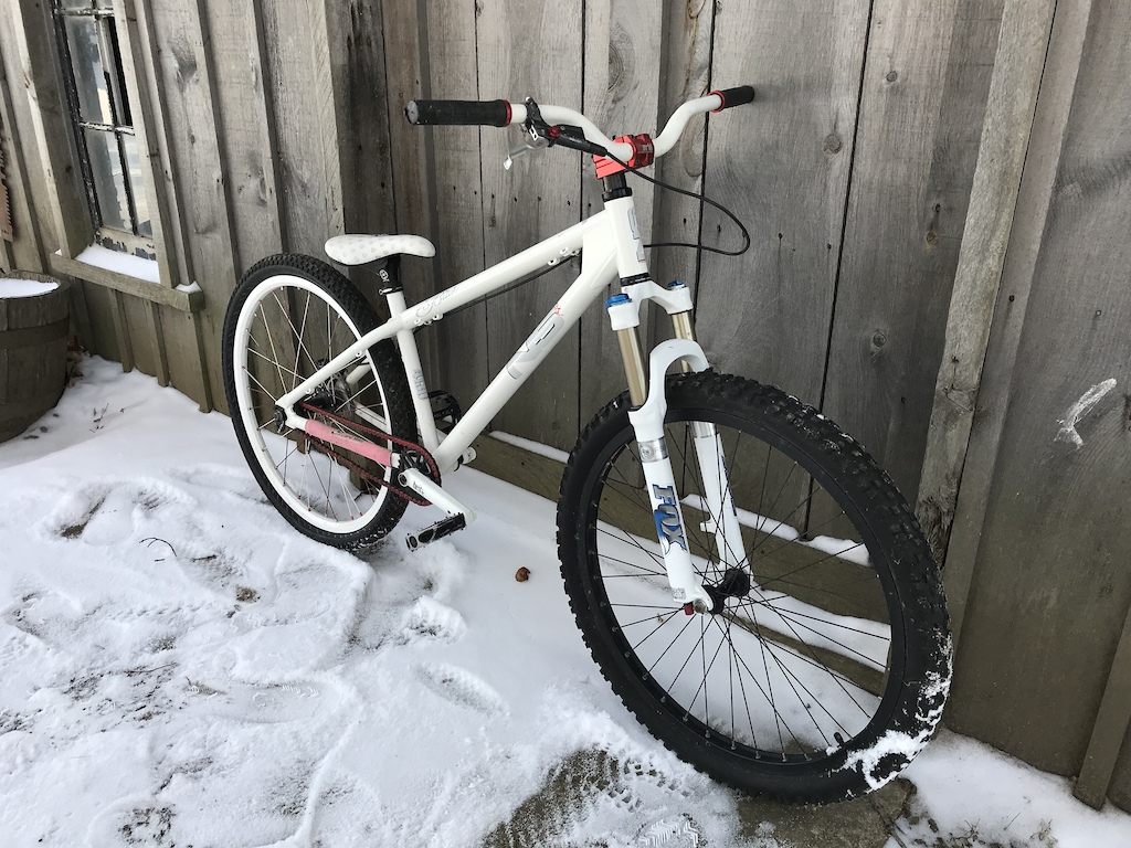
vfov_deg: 49.7
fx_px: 915
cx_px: 566
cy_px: 424
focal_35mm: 28
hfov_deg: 63.4
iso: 20
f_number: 1.8
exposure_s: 1/372
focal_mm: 3.99
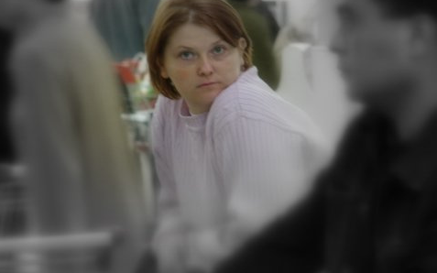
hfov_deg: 7.0
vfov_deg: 4.3
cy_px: 115
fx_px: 3596
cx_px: 218
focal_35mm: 302
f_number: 3.7
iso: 50
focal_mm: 47.1
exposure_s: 1/20
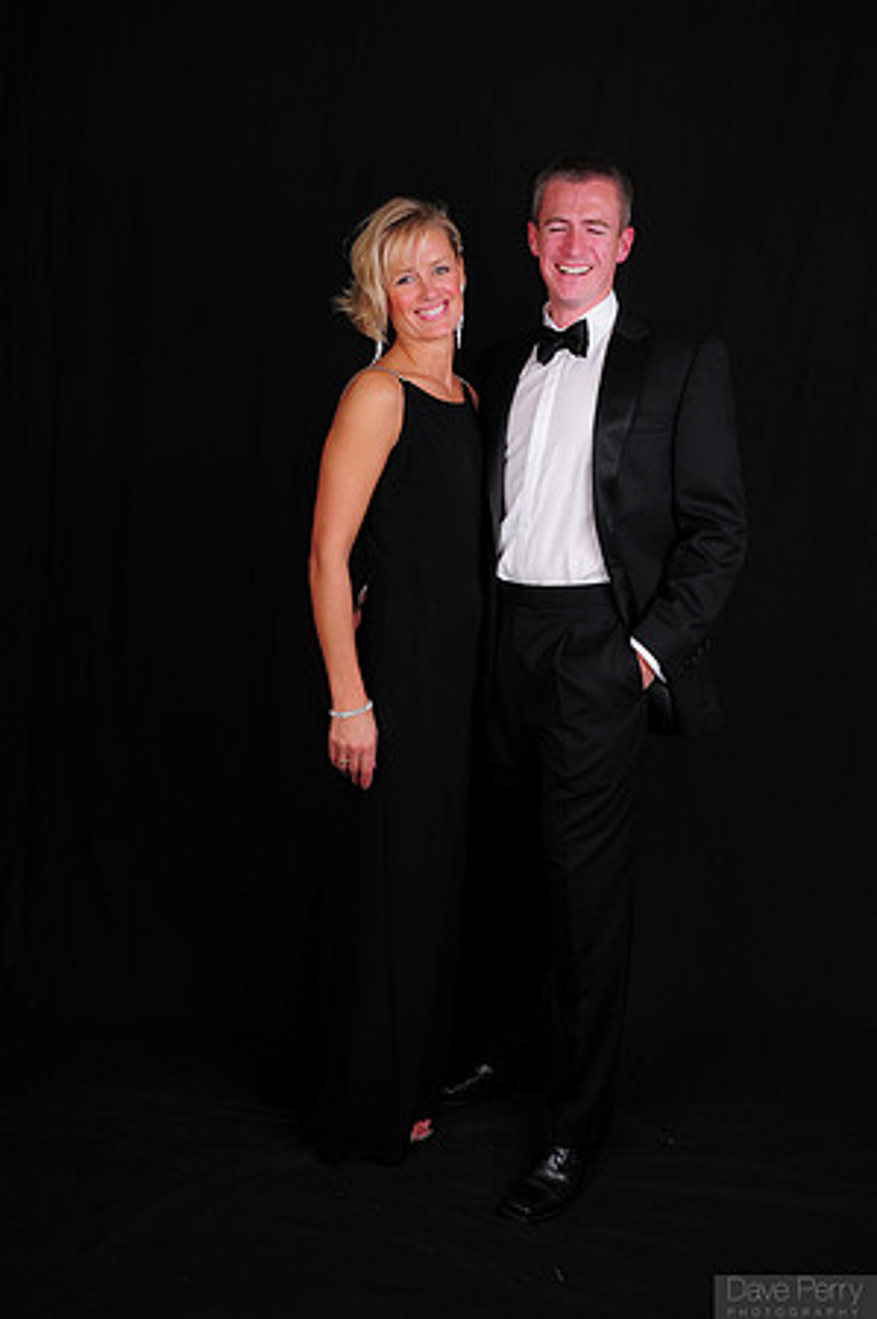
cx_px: 438
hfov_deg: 36.8
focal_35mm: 36
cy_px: 660
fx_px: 1318
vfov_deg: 53.2
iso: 200
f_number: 8
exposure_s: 1/125
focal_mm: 24
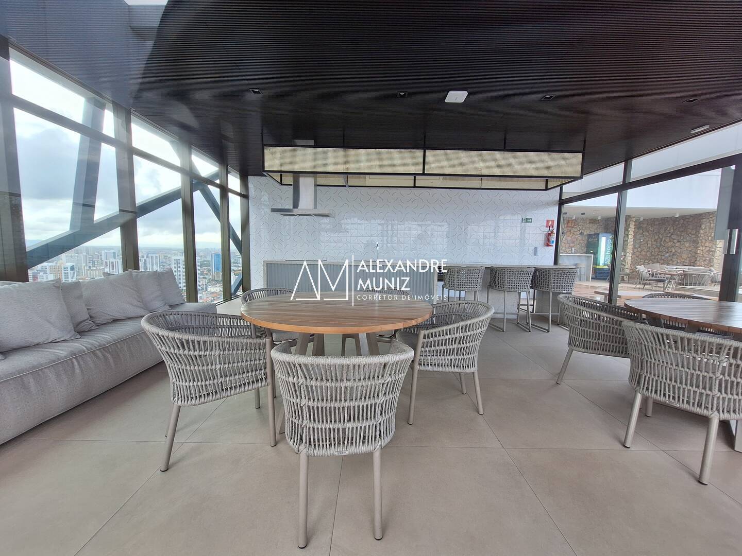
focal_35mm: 13
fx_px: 279
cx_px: 371
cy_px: 278
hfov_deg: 106.2
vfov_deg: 89.9
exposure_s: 1/210
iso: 40
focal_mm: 1.74
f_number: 2.2
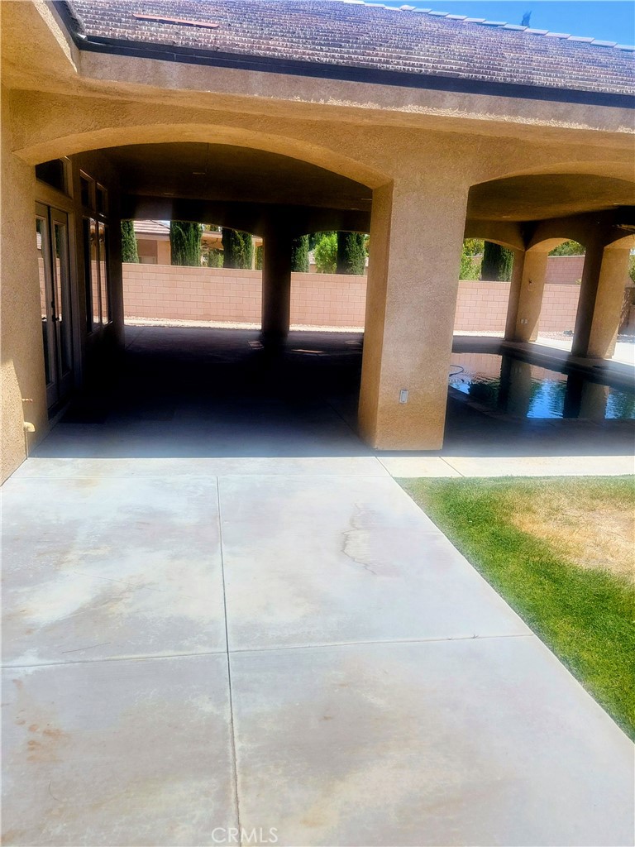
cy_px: 424
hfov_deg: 56.8
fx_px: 587
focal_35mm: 24
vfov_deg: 71.6
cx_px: 318
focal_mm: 5.23
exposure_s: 1/1934
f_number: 1.8
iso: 40
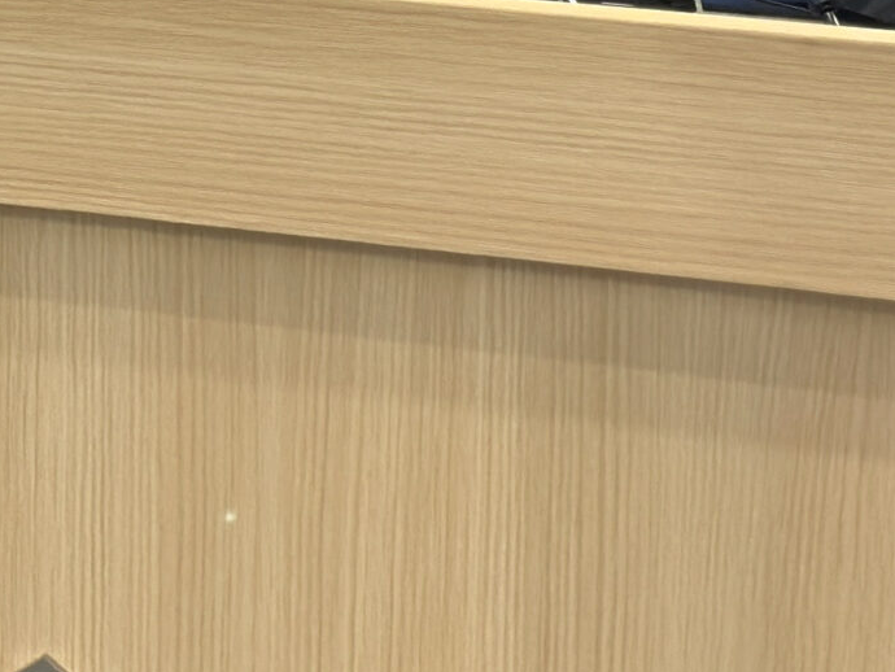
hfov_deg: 10.8
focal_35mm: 178
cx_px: -388
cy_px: -205
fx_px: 4604
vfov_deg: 8.2
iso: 100
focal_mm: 6.86
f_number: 1.78
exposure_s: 1/100
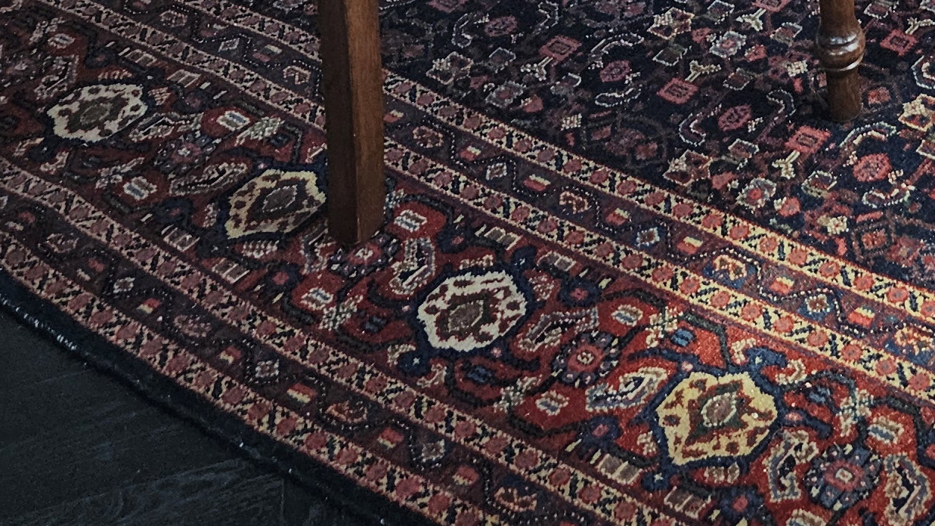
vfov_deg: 11.2
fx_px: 2008
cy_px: -909
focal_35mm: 81
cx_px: 1046
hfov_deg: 24.3
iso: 160
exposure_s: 1/190
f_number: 1.7
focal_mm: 6.3
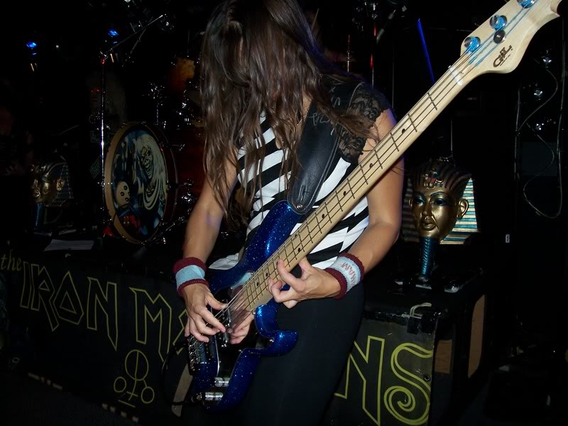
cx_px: 284
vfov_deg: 41.8
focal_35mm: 34
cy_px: 213
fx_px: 558
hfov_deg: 54.0
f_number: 2.7
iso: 80
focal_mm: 5.6
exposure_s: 1/60
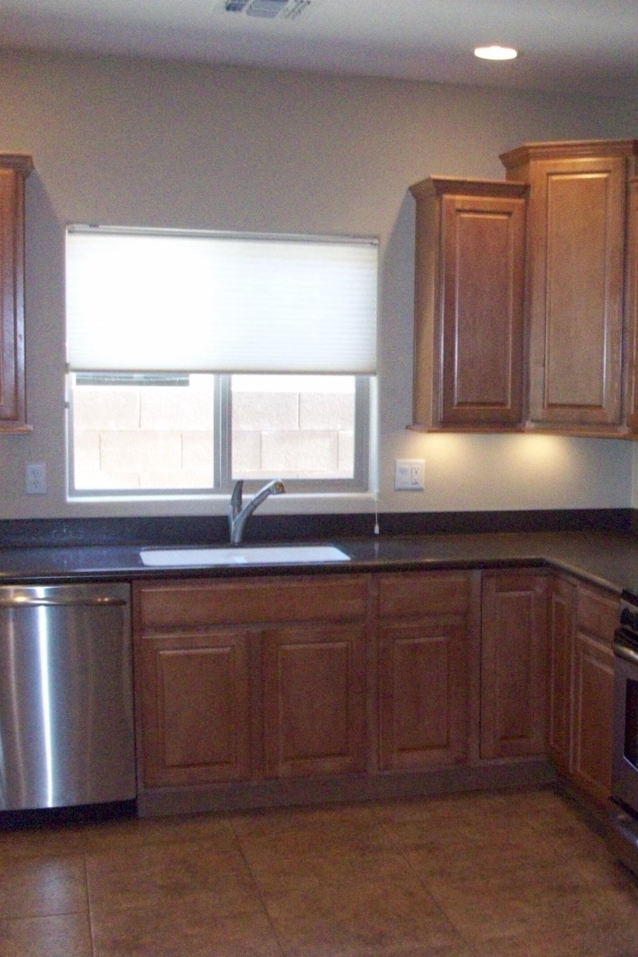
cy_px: 479
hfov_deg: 27.0
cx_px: 583
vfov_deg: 41.1
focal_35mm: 48
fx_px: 1276
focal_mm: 5.7
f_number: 2.8
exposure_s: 1/60
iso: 320
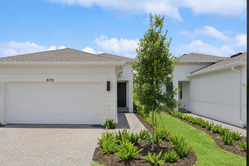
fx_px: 187
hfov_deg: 67.2
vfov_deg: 47.9
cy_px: 90
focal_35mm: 27
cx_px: 111
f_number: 8
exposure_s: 1/160
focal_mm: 24
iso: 100
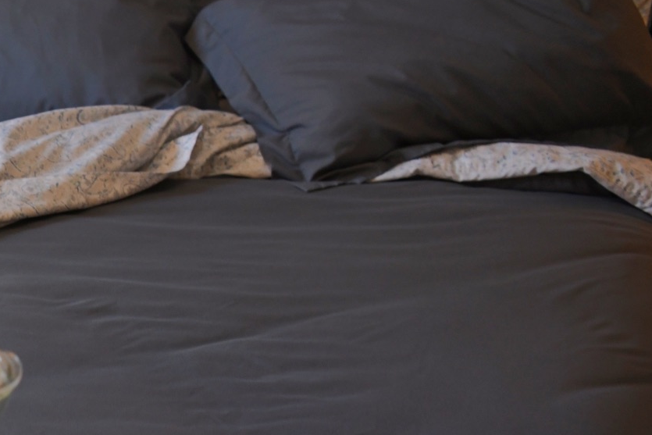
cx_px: -241
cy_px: 479
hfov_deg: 24.6
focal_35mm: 69
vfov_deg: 19.0
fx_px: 1250
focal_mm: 24
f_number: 3.5
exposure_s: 1/80
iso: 1000
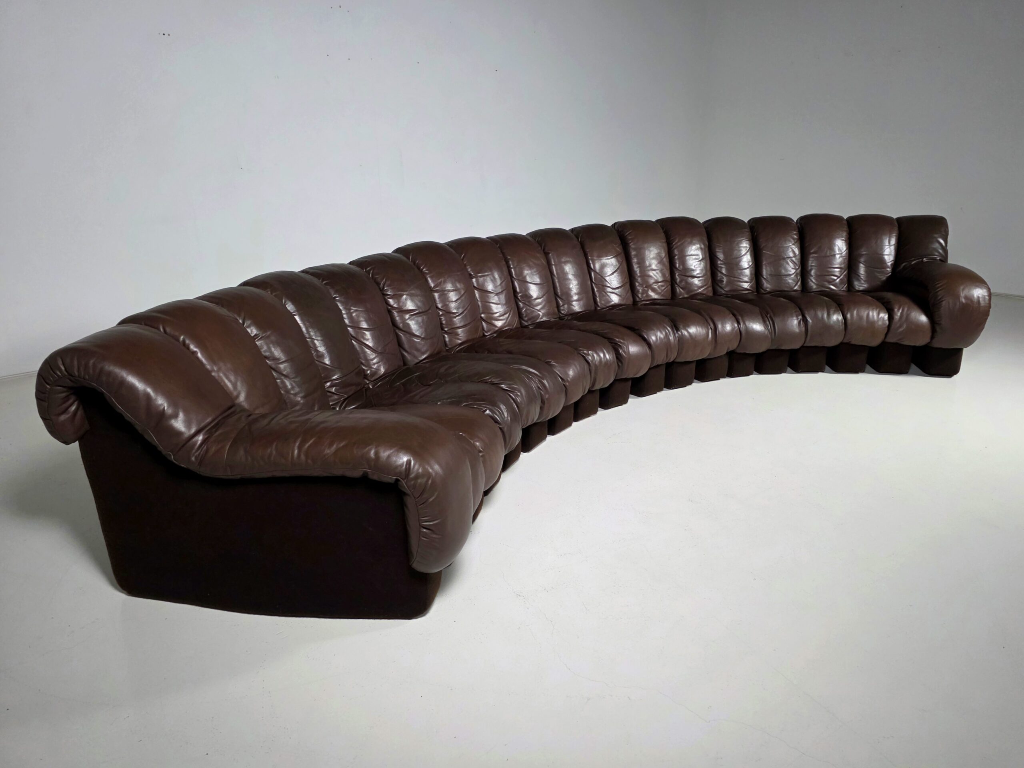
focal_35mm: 23
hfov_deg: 73.9
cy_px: 384
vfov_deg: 58.9
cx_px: 512
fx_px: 680
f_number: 1.7
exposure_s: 1/101
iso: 400
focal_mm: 6.3
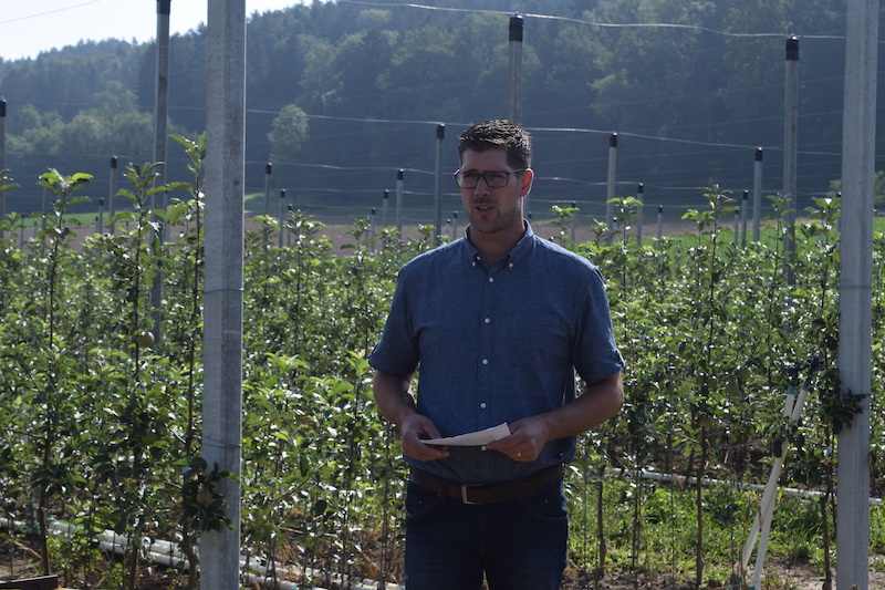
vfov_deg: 16.5
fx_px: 2028
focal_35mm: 82
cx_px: 442
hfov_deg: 24.6
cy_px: 295
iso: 200
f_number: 9
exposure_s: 1/320
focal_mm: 55
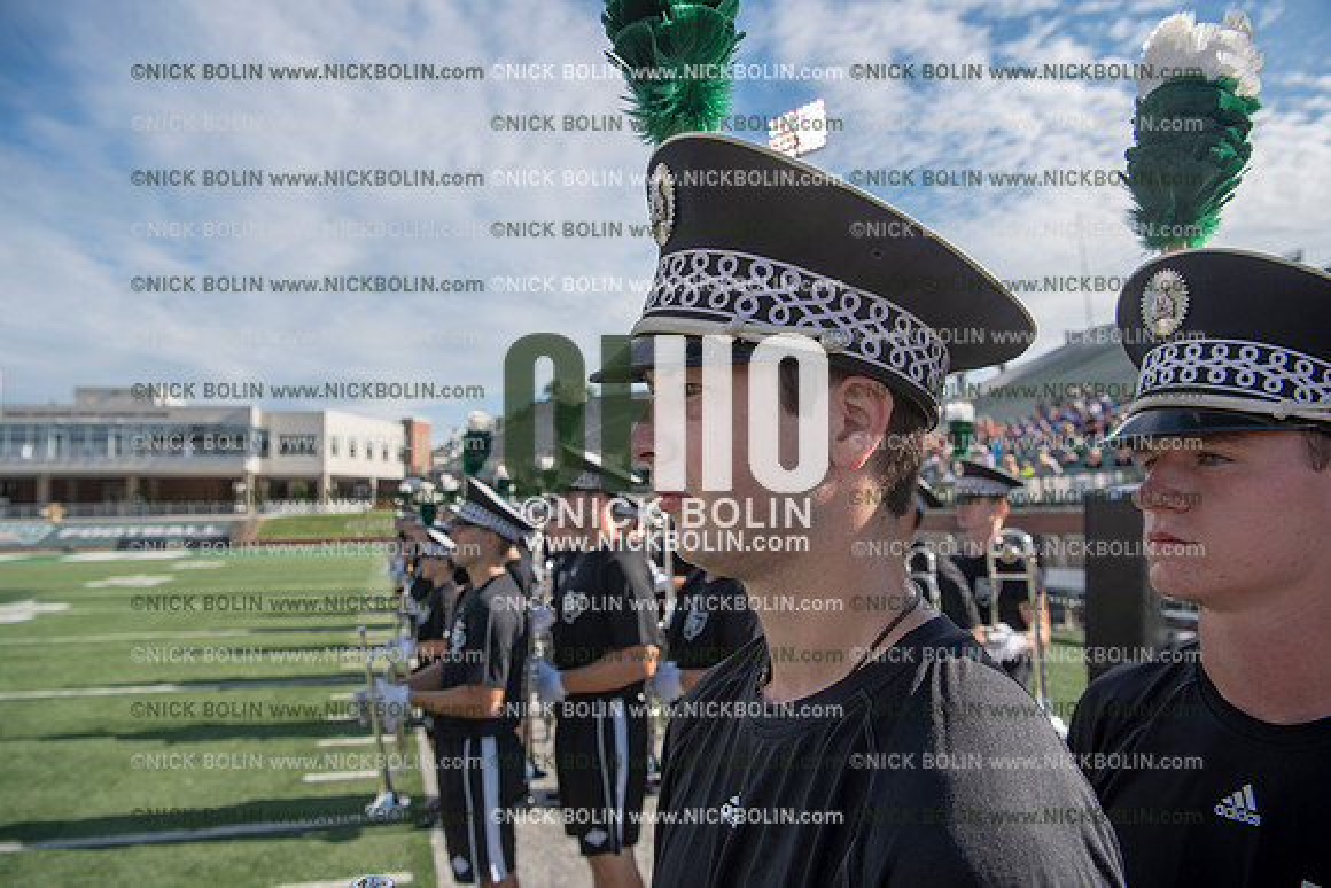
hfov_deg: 73.7
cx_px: 666
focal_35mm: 24
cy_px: 444
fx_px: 887
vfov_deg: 53.2
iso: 100
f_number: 5.6
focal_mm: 24
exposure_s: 1/640
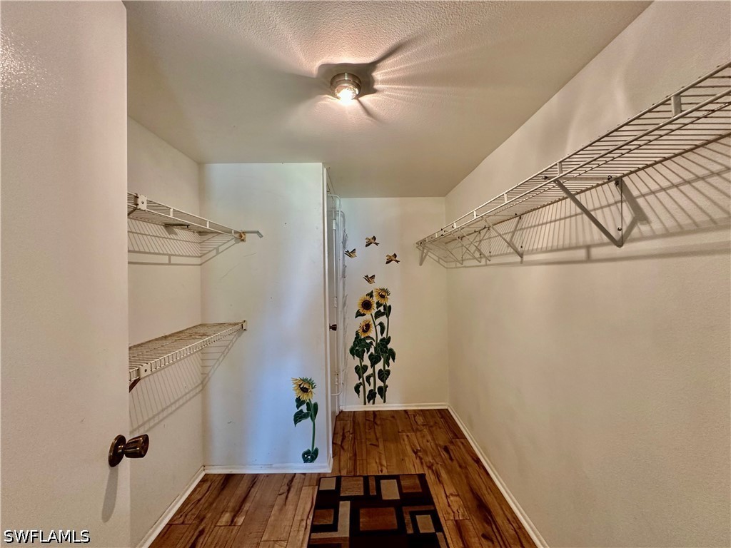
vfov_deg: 85.7
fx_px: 296
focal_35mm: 14
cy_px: 274
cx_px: 366
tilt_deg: +0.3
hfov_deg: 102.1
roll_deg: +0.8
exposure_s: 1/60
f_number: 2.2
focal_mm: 2.22
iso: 250
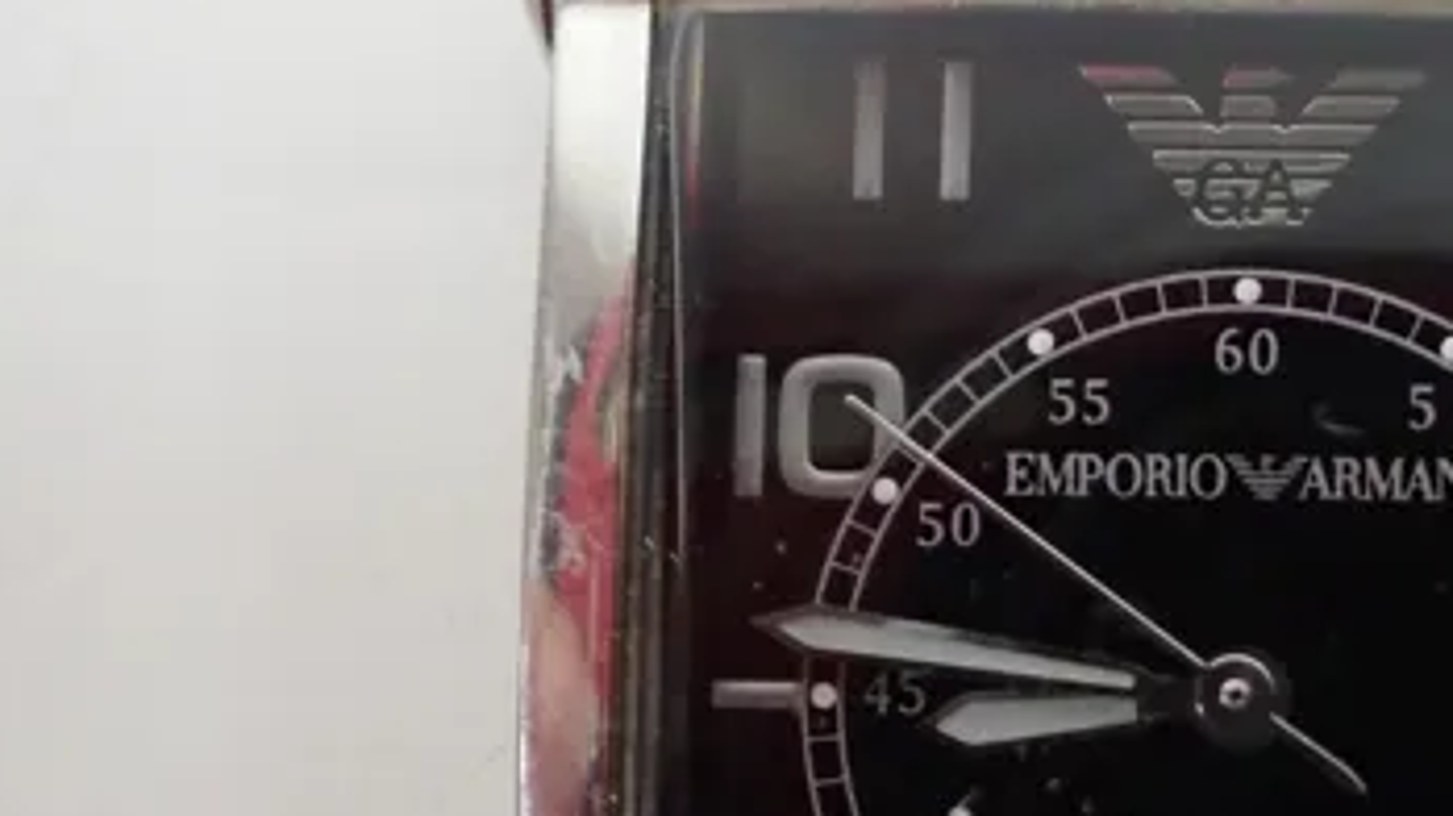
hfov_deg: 26.6
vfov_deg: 15.8
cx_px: 1486
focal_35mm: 75
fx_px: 2888
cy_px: 779
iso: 800
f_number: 2.3
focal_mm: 5.4
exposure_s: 1/100
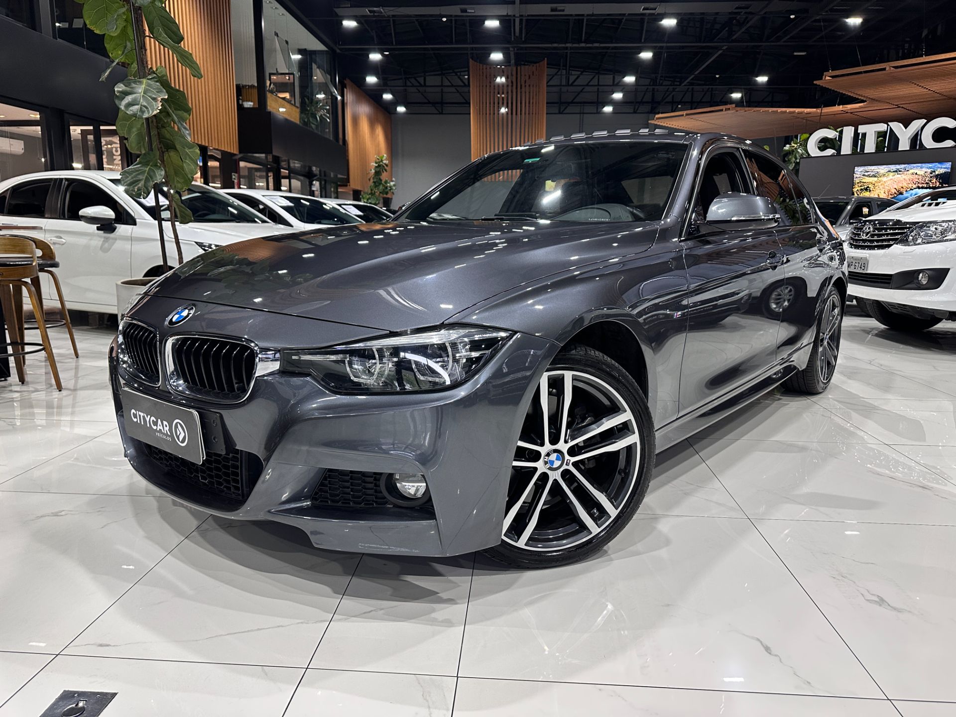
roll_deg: -0.7
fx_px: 663
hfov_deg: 71.6
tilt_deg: -11.0
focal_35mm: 24
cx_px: 478
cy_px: 358
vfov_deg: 56.8
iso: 200
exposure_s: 1/120
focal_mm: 6.86
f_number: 1.78
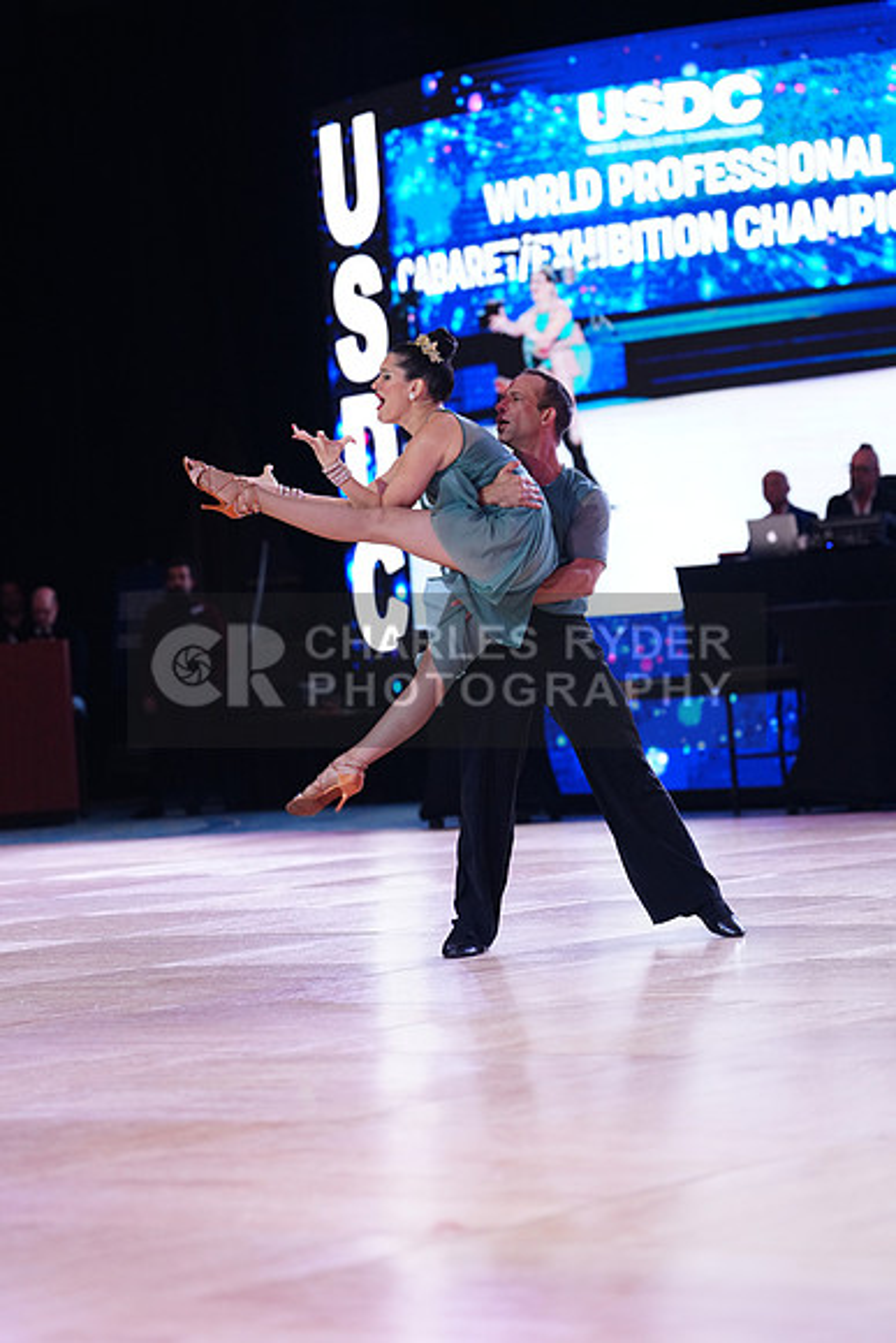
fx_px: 4290
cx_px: 448
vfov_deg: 17.8
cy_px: 672
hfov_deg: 11.9
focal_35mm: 115
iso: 2000
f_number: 2.8
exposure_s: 1/400
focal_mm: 115
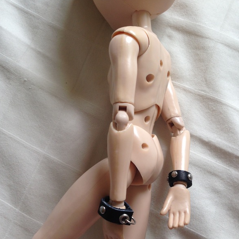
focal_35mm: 40
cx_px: 122
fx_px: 312
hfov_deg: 41.9
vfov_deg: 41.9
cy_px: 121
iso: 50
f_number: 2.4
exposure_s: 1/40
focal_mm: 4.12
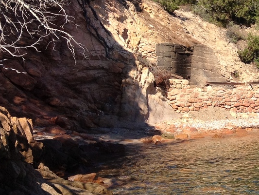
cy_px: 97
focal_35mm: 105
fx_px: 786
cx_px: 353
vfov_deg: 14.1
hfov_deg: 17.4
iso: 64
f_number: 2.4
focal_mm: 4.28
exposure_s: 1/1255
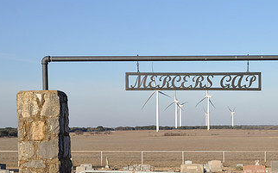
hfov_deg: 23.1
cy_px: 147
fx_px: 666
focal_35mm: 88
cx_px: 238
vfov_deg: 14.7
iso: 200
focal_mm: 32
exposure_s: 1/125
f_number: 11
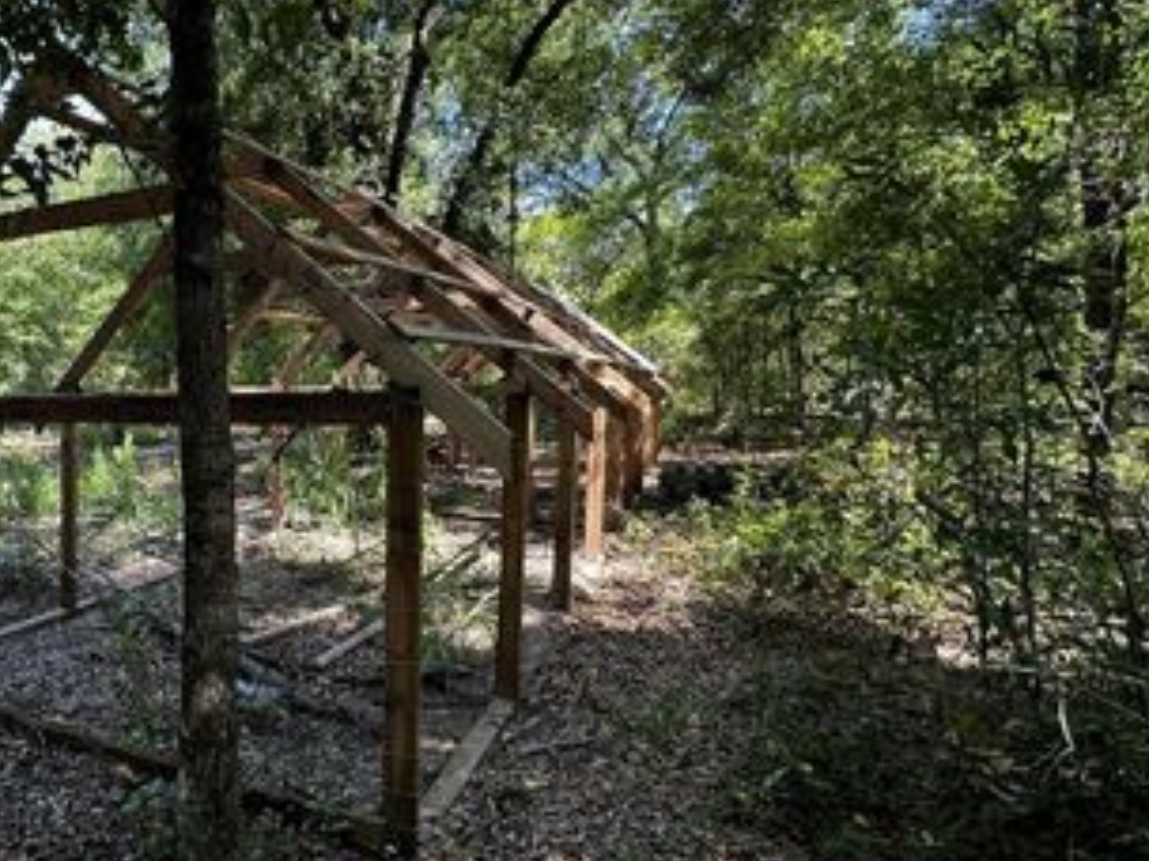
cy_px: 414
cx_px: 276
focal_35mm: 23
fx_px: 763
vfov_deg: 58.9
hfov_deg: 68.7
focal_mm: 2.22
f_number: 2.2
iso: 50
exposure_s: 1/99
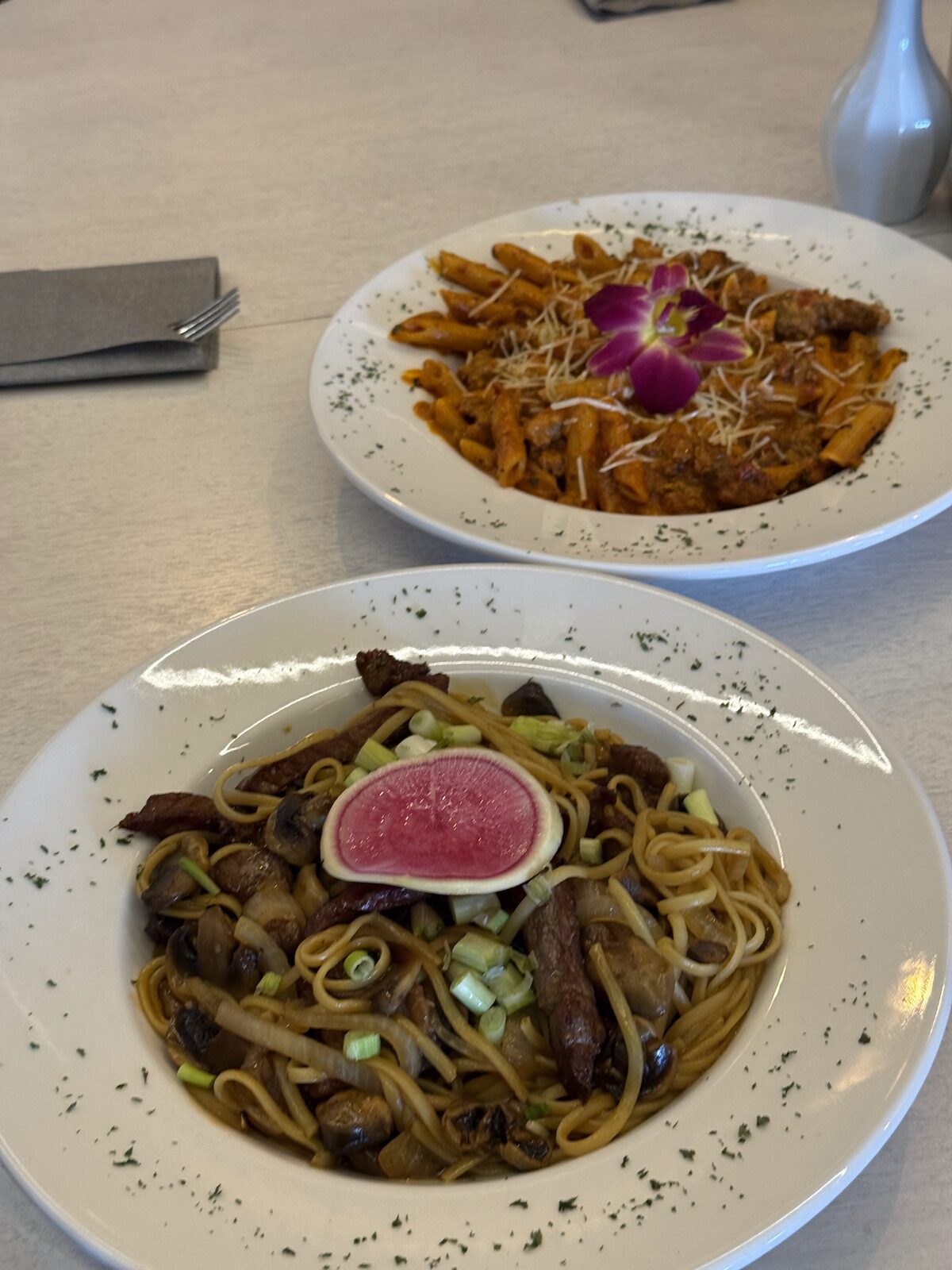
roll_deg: +3.2
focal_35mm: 48
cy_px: 635
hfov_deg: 30.3
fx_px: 1760
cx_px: 476
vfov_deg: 39.7
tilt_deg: -38.6
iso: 160
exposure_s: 1/60
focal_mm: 6.76
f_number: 1.78
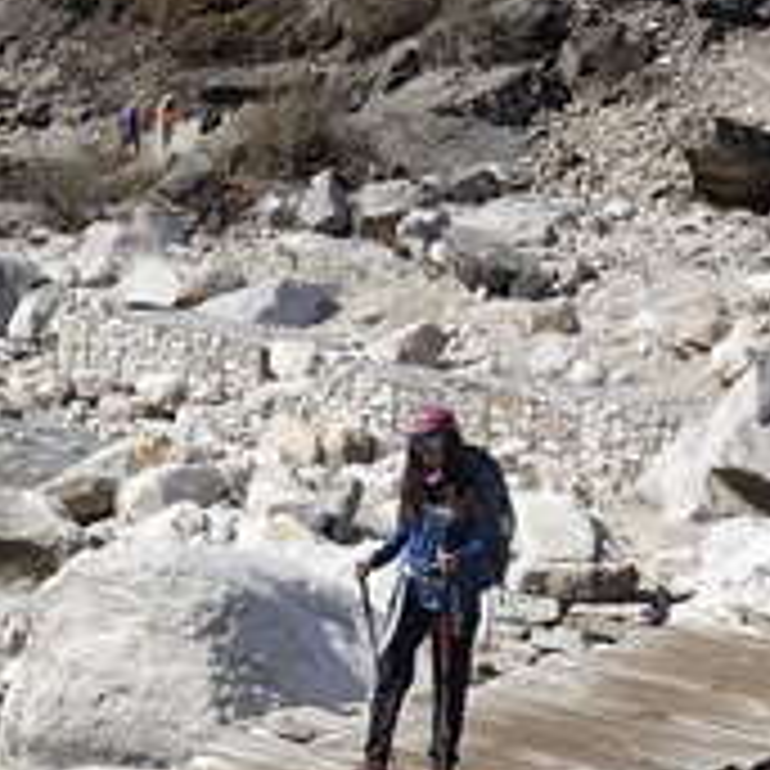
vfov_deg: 12.0
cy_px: -108
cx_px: 99
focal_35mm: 143
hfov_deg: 12.1
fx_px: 3599
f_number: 5.6
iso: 125
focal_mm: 8.8
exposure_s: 1/640
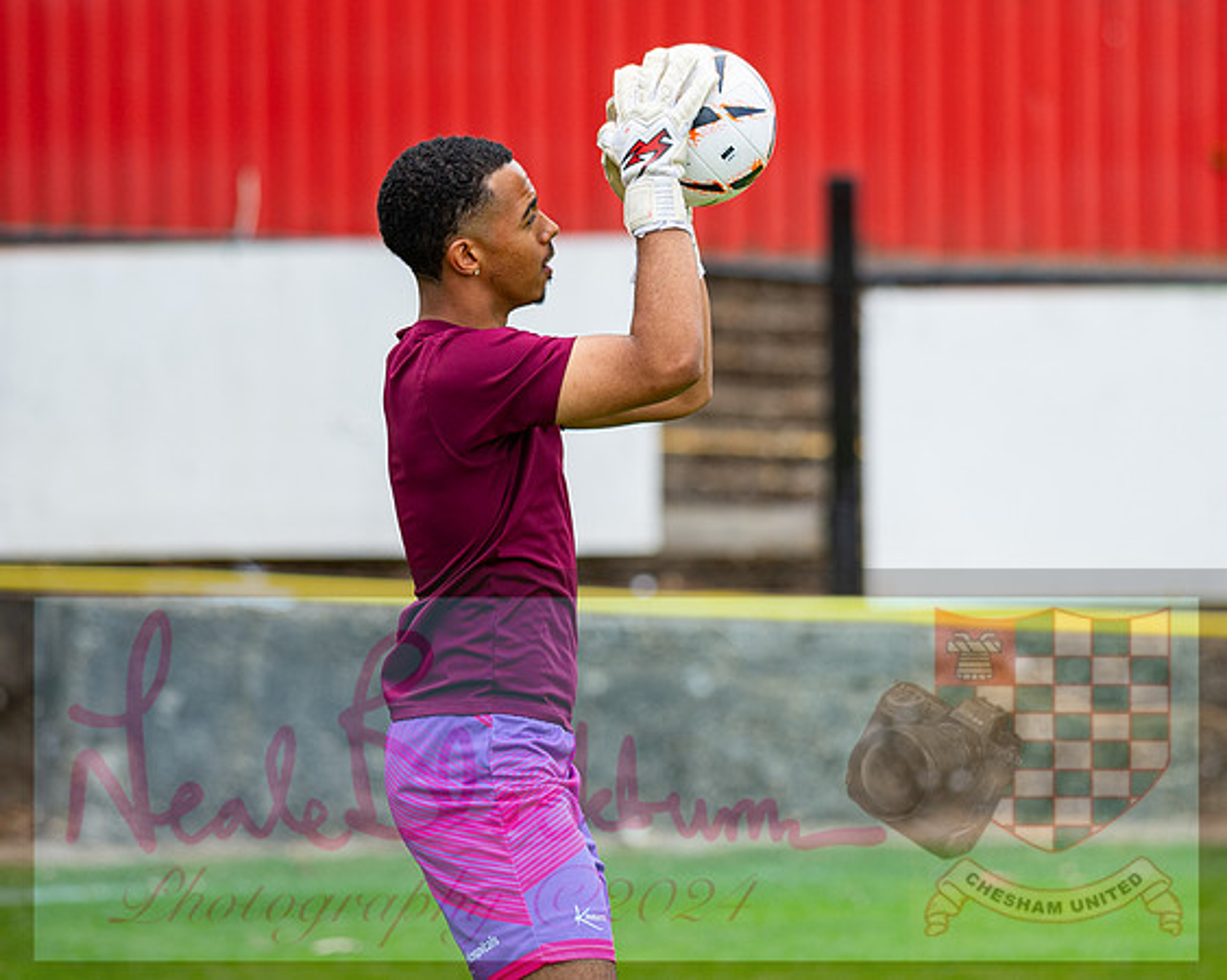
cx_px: 760
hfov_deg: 7.1
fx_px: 9894
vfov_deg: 5.7
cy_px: 422
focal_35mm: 273
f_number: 1.8
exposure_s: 1/2000
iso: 100
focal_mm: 135
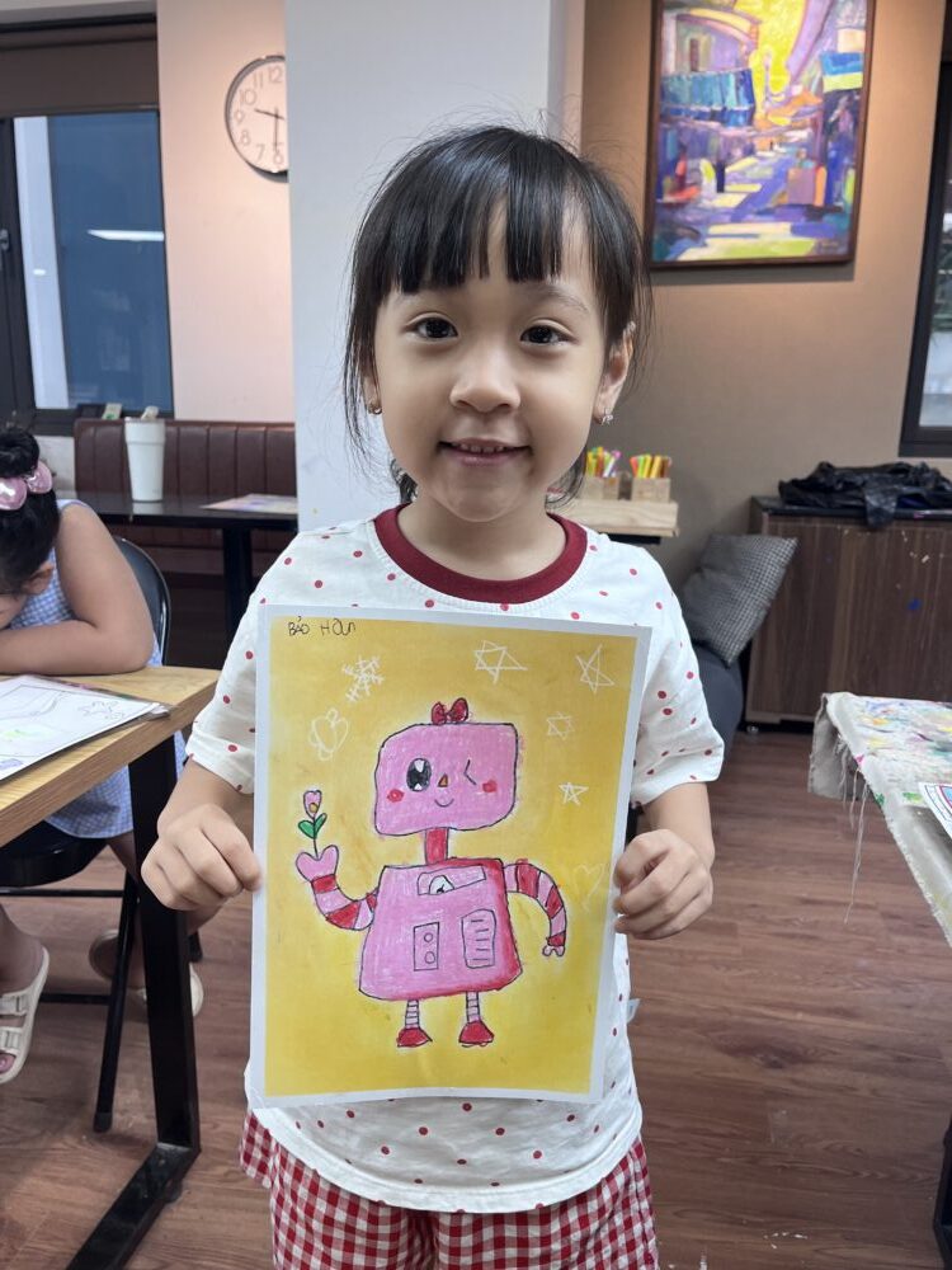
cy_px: 635
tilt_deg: -12.6
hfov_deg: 53.1
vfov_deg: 67.3
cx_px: 476
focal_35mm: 26
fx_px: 953
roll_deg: -0.9
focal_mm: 5.1
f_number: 1.6
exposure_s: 1/122
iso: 80
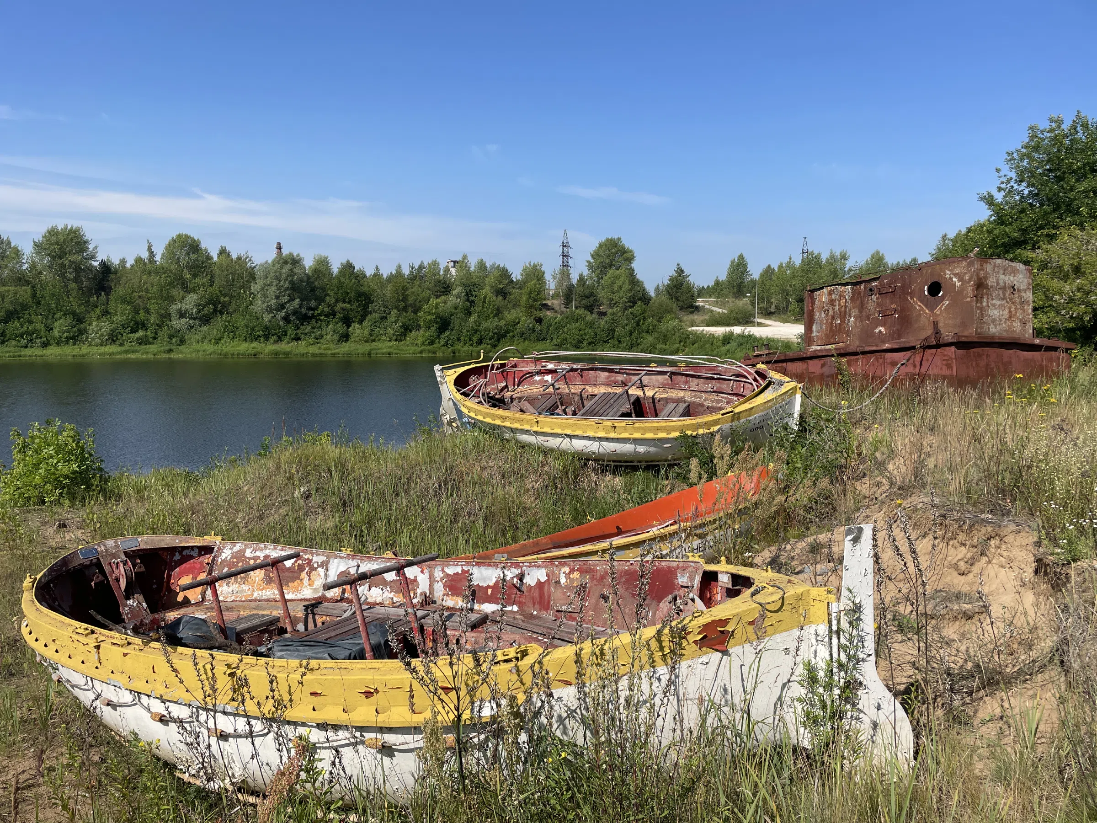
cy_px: 412
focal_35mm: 26
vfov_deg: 53.1
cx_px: 548
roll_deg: -0.8
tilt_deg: -6.8
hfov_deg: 67.3
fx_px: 824
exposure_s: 1/4132
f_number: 1.6
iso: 32
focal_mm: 4.2
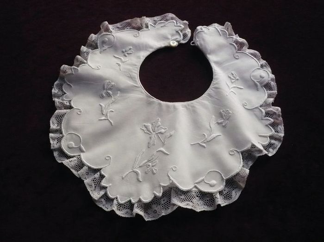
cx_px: 162
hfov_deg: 52.7
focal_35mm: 35
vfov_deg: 40.7
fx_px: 327
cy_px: 121
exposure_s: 1/500
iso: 400
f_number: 2.8
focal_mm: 5.8
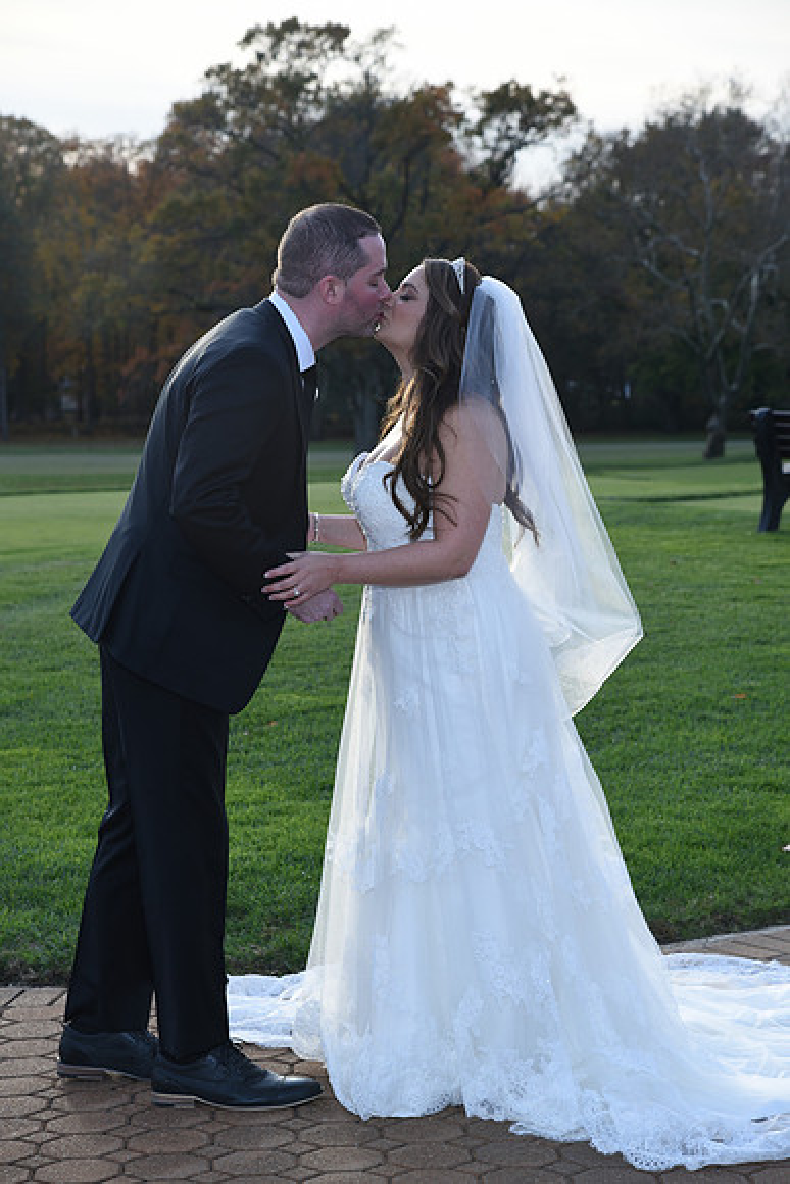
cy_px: 592
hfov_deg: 15.9
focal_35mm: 86
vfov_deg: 23.6
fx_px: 2829
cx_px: 395
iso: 400
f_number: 7.1
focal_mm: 86
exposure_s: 1/200
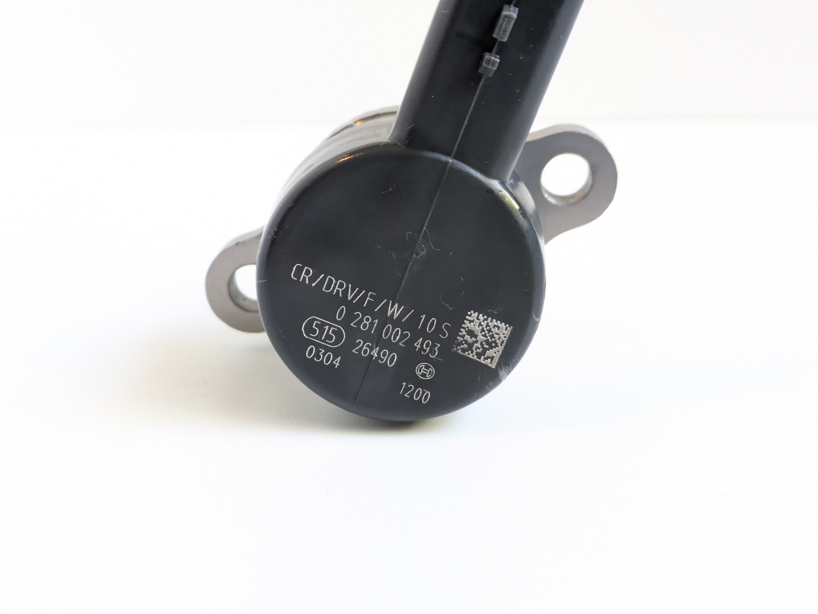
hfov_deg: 37.5
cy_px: 307
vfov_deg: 28.6
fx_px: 1206
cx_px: 409
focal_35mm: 51
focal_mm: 5.43
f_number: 1.89
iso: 486
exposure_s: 1/50
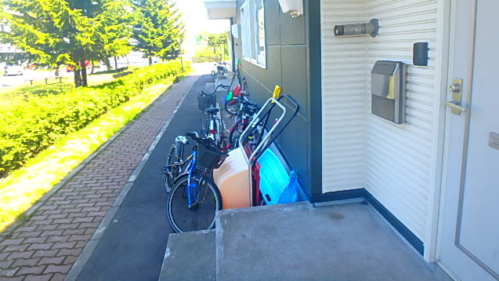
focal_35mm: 23
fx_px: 304
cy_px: 102
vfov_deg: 48.9
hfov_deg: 78.7
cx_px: 250
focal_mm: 3.7
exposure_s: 1/125
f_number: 3.5
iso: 125
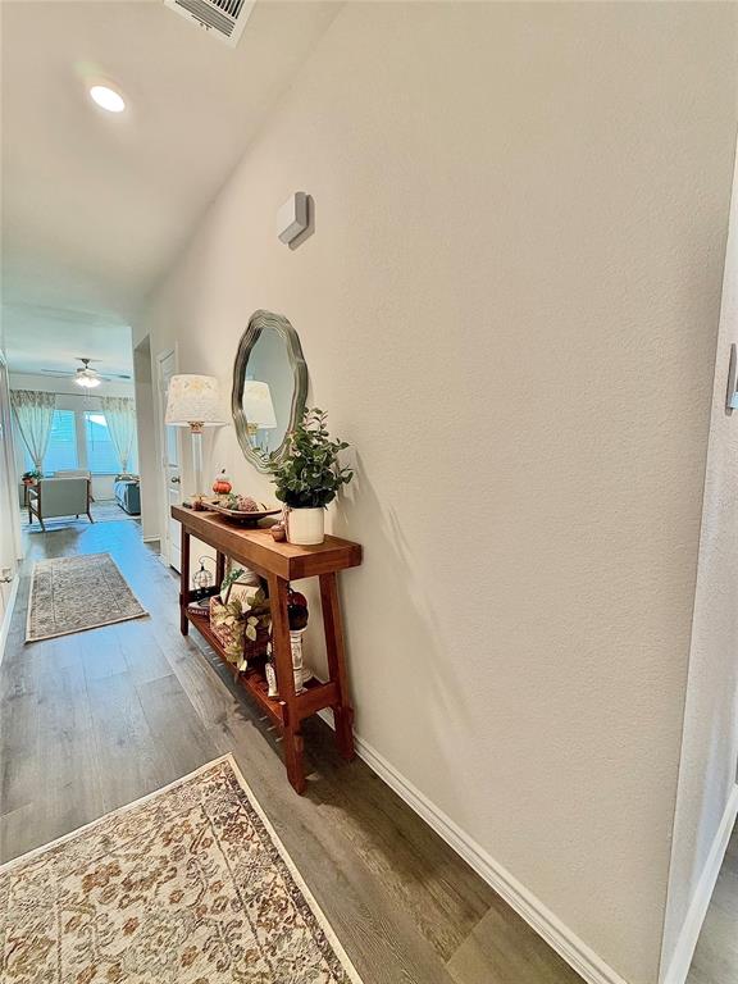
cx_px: 369
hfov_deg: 85.7
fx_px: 398
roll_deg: -0.5
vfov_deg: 102.1
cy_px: 492
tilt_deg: -5.1
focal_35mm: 14
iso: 250
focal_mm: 2.22
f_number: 2.2
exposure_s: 1/60
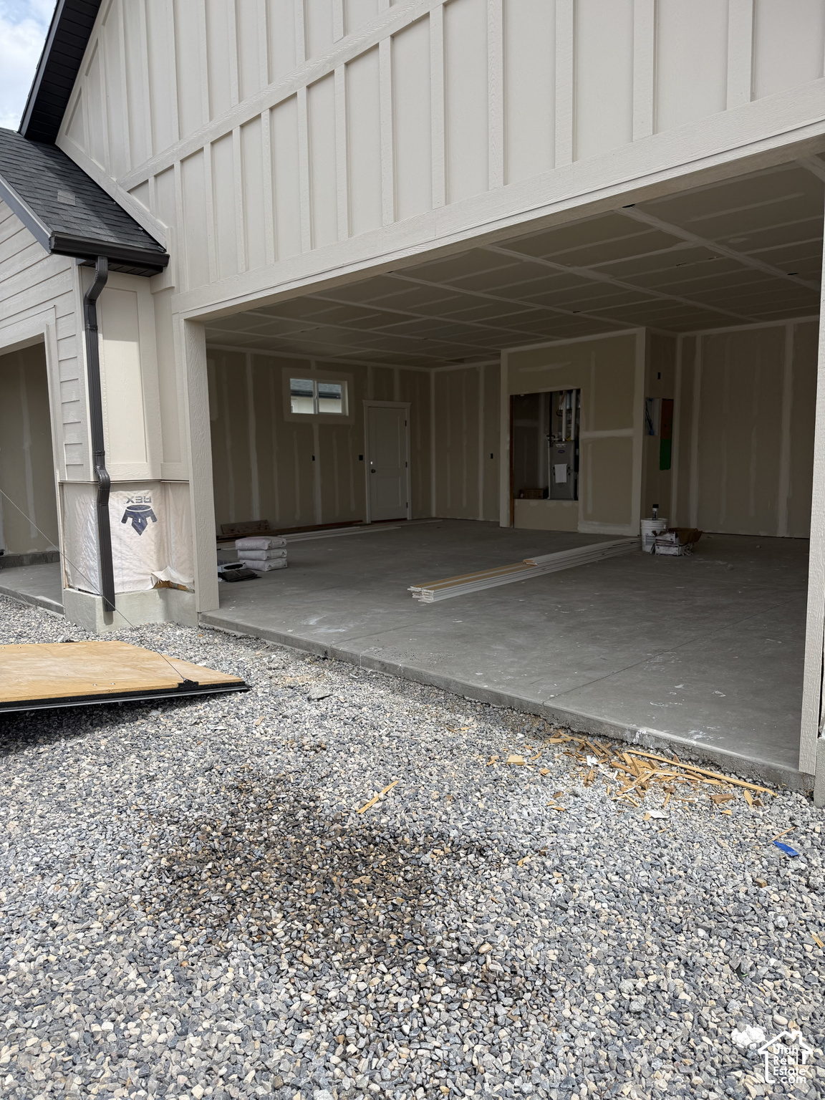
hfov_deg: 56.8
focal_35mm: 24
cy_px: 550
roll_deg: -0.8
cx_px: 412
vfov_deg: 71.6
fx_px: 763
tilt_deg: -6.3
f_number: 1.78
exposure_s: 1/4405
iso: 80
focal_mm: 6.76
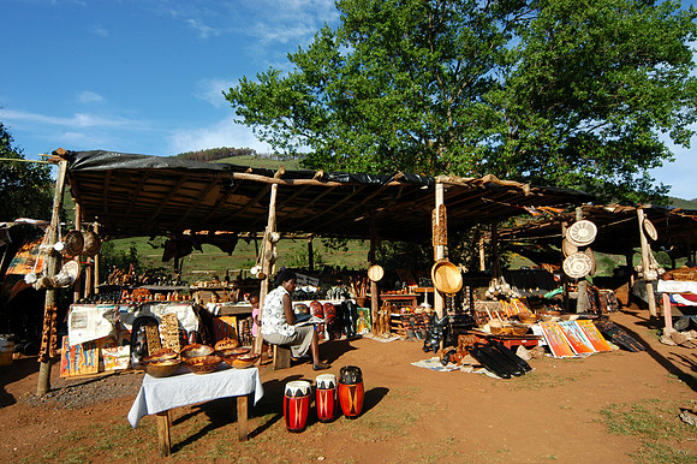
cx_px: 348
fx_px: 435
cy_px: 232
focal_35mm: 22
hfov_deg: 77.4
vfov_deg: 56.1
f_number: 8
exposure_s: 1/250
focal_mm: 15
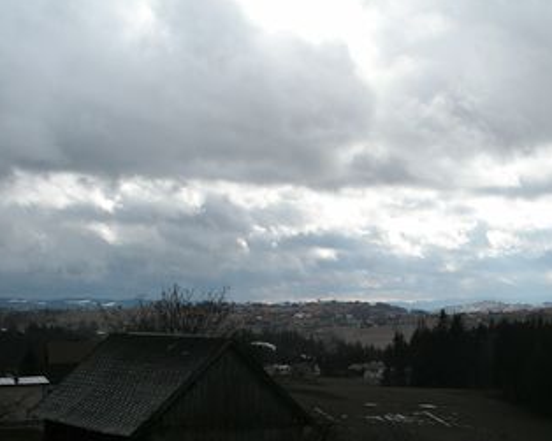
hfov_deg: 24.6
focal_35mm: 77
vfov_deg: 19.8
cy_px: 287
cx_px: 378
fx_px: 1258
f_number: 4.8
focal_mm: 9.2
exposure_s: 1/400
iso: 50
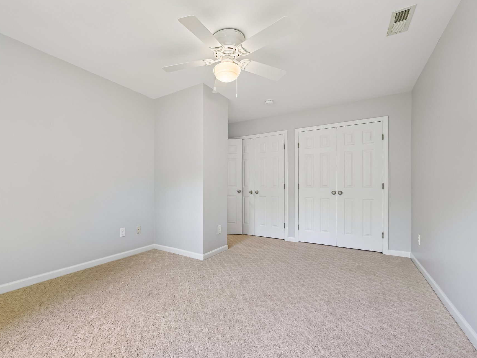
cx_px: 200
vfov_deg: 78.1
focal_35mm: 16
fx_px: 220
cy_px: 185
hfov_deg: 93.7
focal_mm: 14
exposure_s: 1/15
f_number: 8
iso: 320
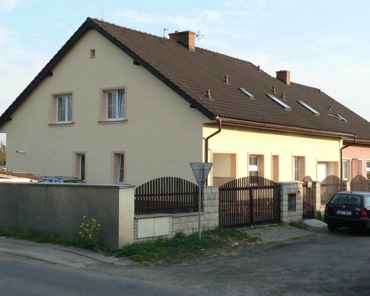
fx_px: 591
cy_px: 148
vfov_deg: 28.1
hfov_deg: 34.7
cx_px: 174
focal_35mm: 54
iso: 400
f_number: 5.6
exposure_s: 1/640
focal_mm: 8.5
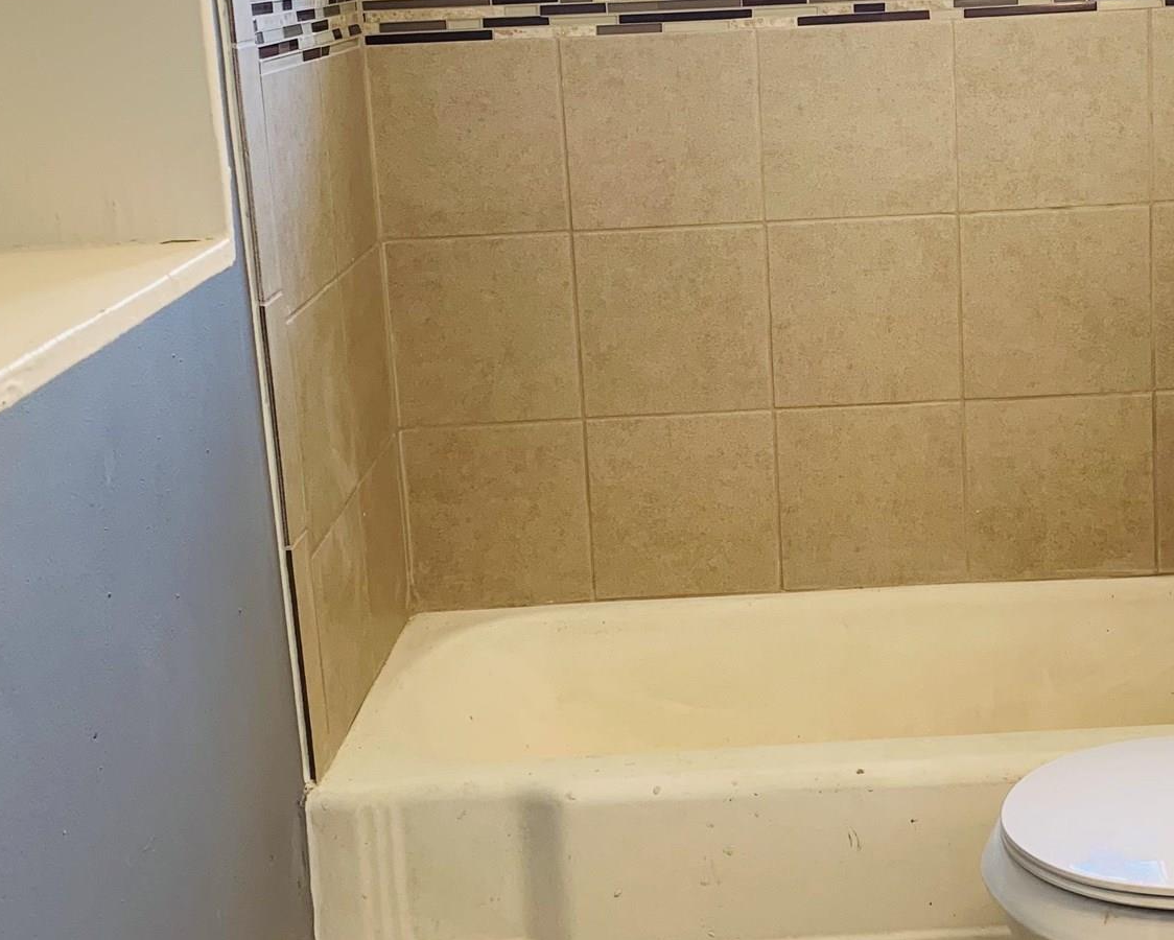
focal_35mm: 52
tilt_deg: -9.3
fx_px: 1807
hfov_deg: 35.7
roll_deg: +2.9
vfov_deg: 28.9
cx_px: 756
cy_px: 275
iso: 80
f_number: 1.8
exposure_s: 1/60
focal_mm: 4.25
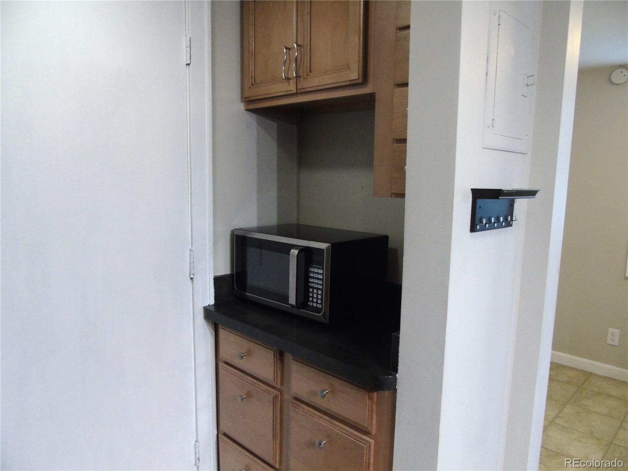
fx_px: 454
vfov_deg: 54.9
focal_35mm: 25
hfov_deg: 69.4
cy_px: 236
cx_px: 314
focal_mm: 4.4
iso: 400
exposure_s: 1/30
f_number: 3.4
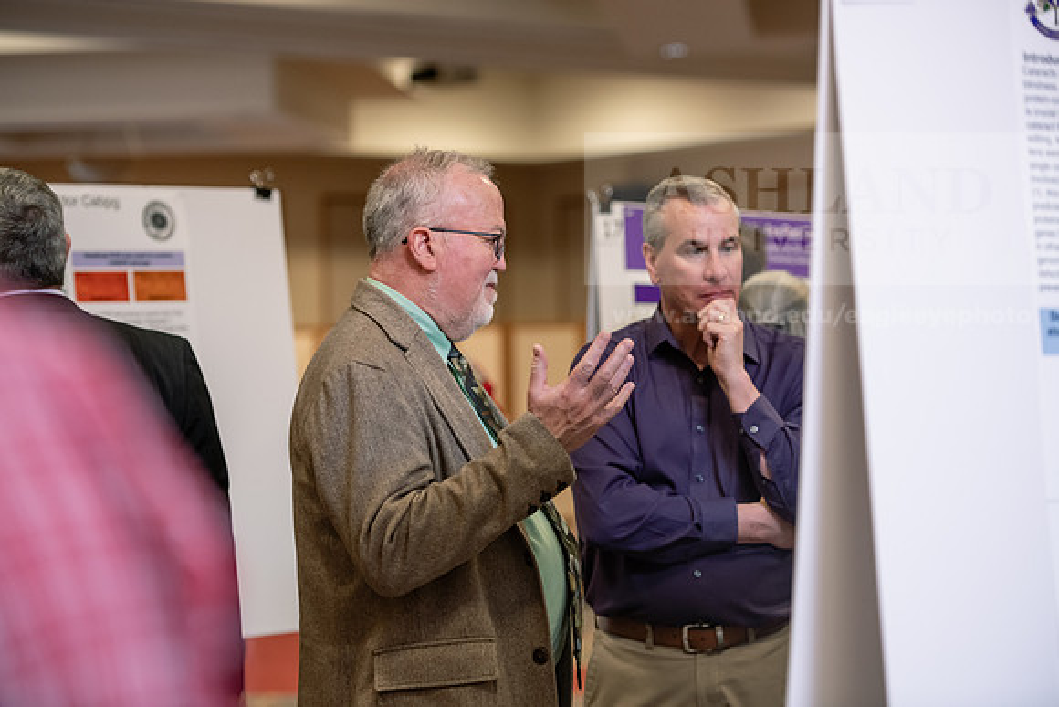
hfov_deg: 20.0
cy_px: 354
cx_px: 530
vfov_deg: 13.4
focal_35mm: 102
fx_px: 3001
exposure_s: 1/200
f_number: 3.2
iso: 1600
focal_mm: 102
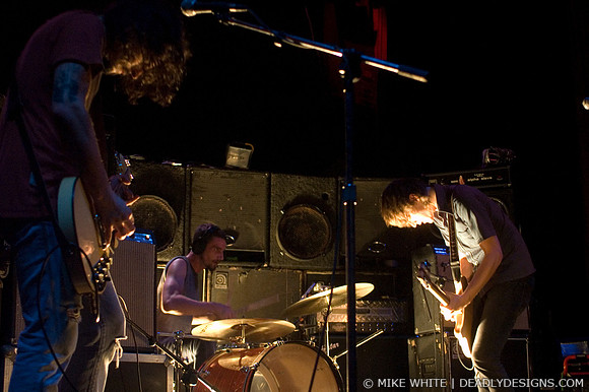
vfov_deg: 25.7
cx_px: 294
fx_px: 858
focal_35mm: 52
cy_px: 196
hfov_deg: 37.9
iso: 1600
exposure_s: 1/80
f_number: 2.8
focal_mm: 35
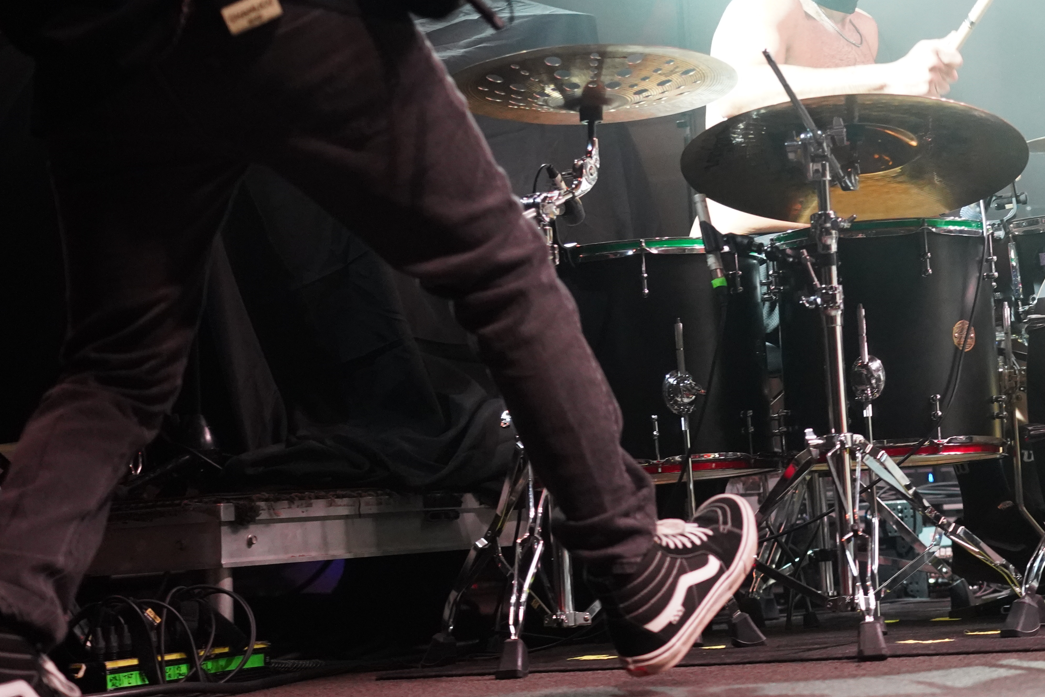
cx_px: 741
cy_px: 189
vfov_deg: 14.2
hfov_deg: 21.1
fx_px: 2787
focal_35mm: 96
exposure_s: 1/160
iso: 8000
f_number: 4
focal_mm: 64
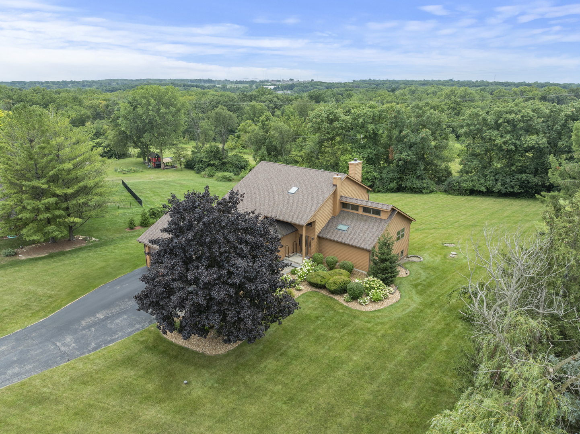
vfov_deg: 56.8
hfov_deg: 71.6
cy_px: 217
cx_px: 290
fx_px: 402
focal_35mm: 24
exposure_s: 1/640
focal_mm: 12.29
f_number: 2.8
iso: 140
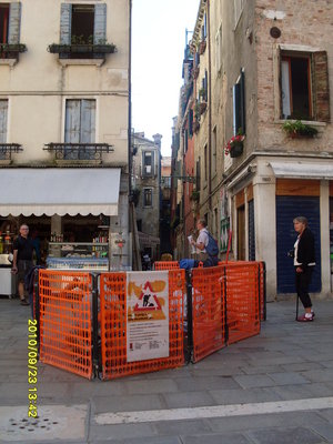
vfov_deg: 49.0
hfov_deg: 37.7
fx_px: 487
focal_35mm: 38
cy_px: 222
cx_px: 166
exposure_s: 1/350
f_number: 2.8
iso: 80
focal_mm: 6.3
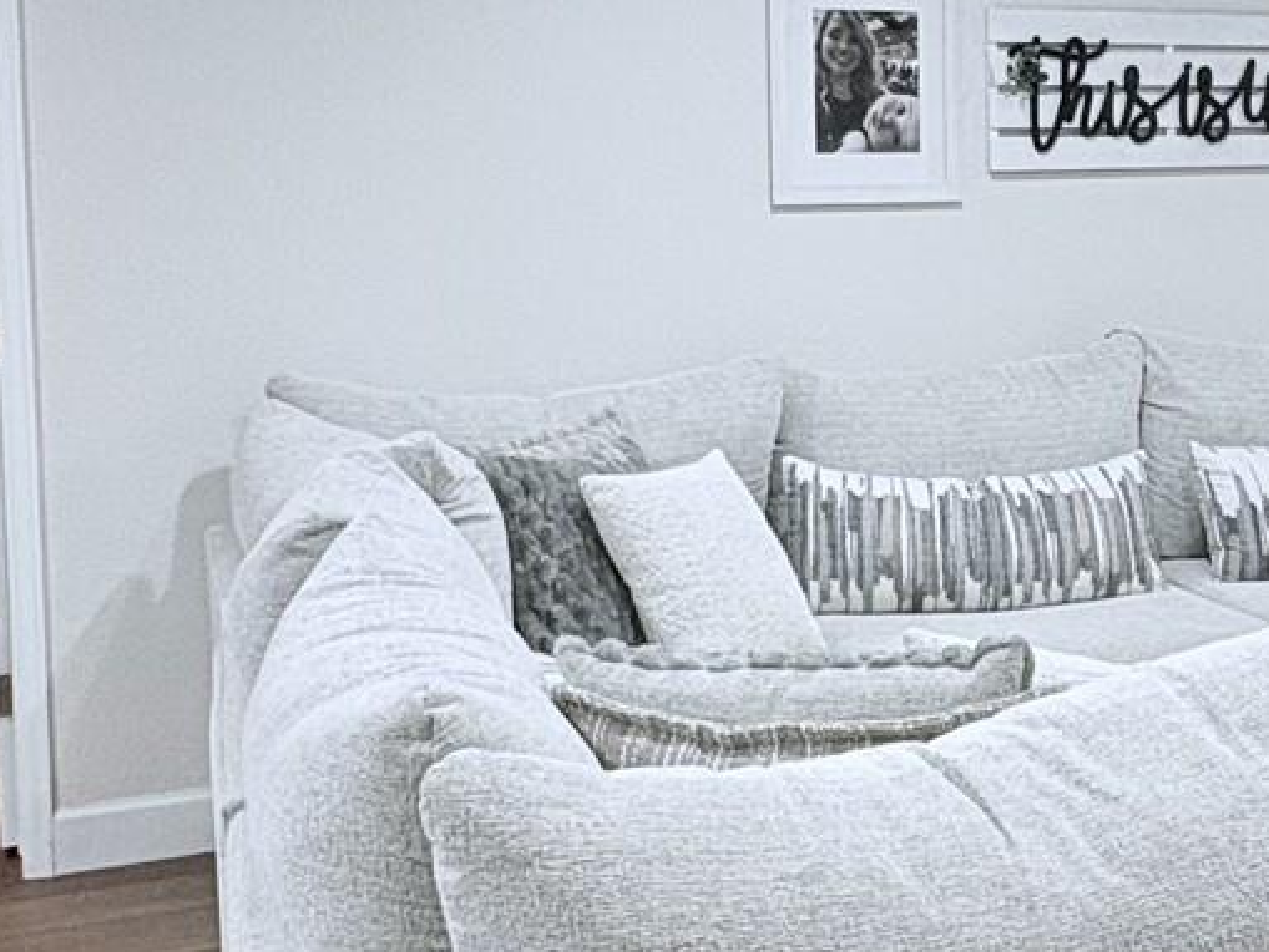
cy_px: 597
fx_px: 1613
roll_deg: +0.8
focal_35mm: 44
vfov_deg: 32.7
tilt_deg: -2.8
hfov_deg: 34.8
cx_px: 1500
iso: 250
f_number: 2.2
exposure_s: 1/60
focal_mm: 2.22
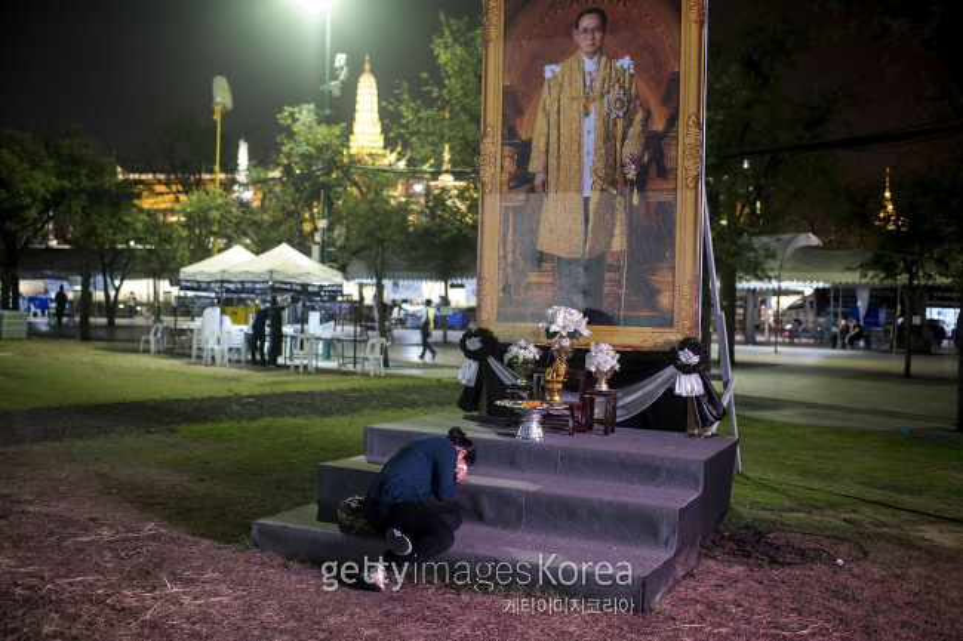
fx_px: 936
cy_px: 320
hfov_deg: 54.4
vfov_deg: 37.8
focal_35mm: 35
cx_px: 482
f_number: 2.2
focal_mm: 35
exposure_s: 1/20
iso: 1600
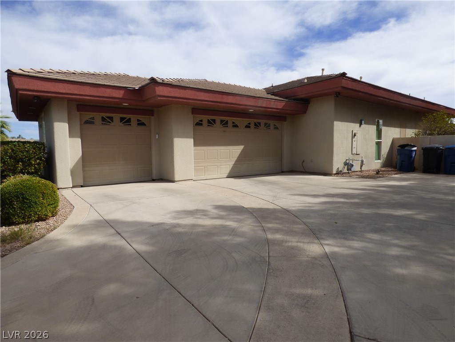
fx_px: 263
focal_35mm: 20
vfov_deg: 66.0
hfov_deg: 81.7
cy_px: 171
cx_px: 228
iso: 100
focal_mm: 3.58
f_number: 3.2
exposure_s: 1/2000
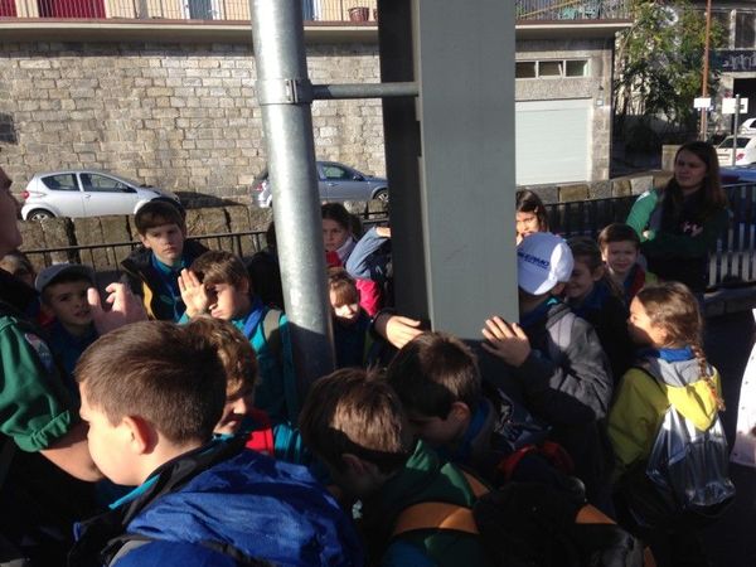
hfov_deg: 55.4
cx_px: 378
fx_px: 721
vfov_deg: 42.9
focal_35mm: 33
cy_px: 284
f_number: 2.4
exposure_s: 1/695
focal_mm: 4.12
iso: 50
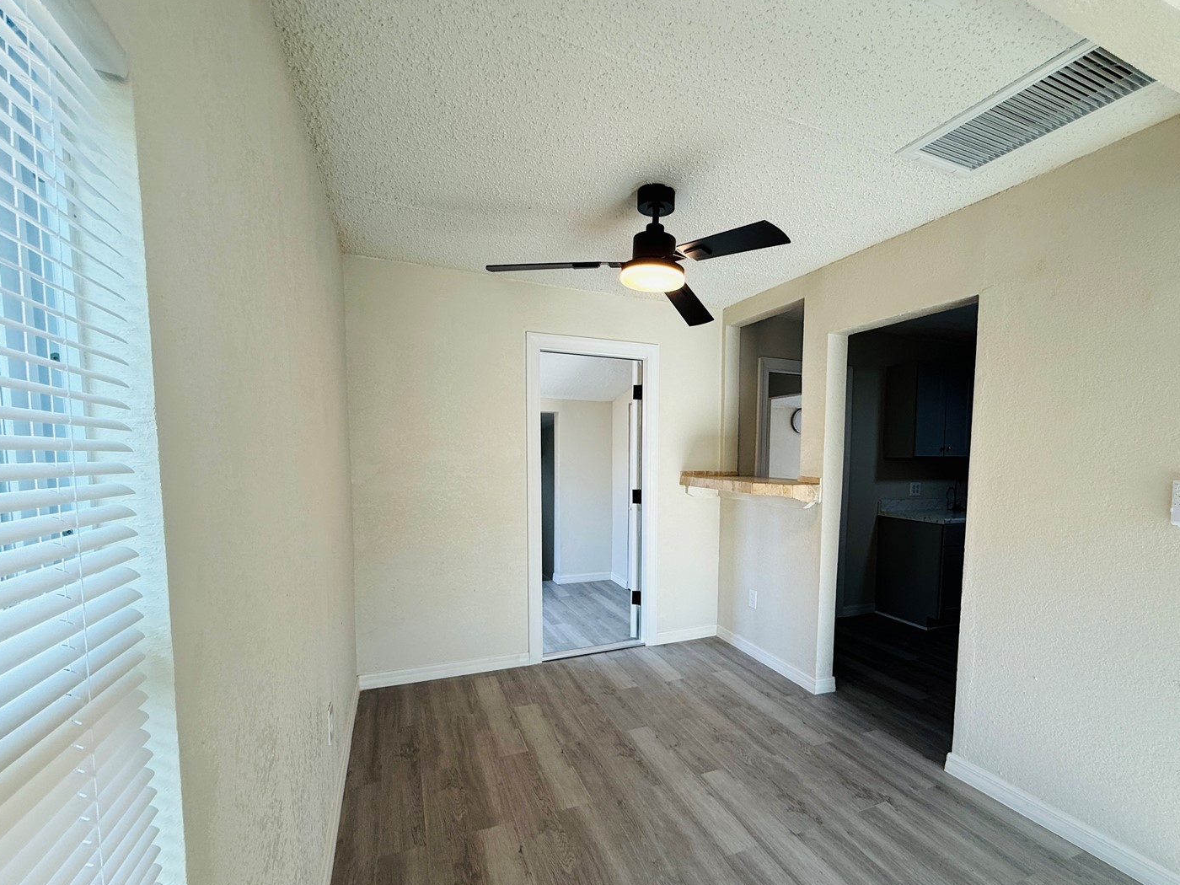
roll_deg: -0.7
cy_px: 497
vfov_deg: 77.8
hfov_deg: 94.2
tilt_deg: -2.7
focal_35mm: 16
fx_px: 545
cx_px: 649
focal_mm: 2.22
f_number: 2.2
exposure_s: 1/99
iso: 80
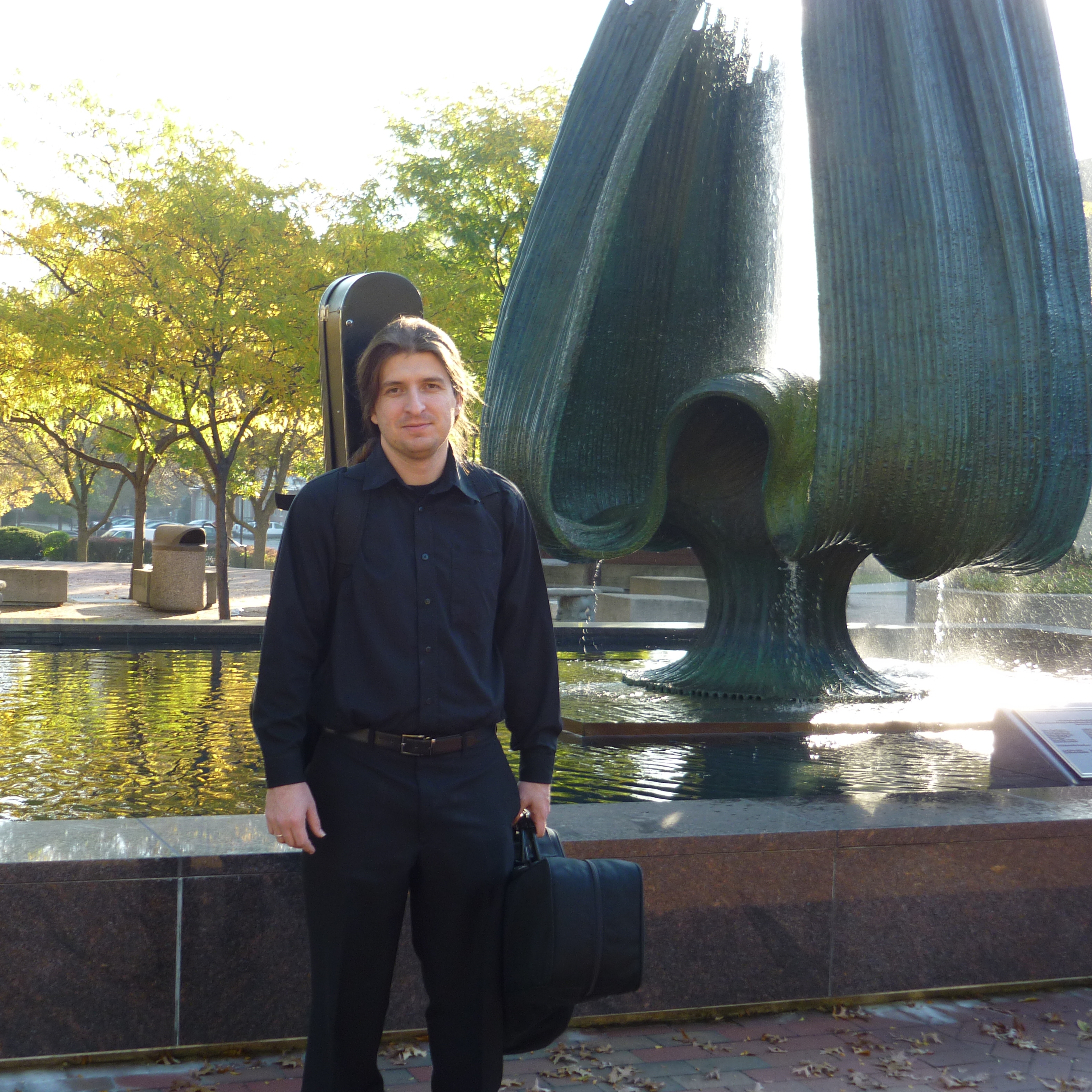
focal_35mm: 50
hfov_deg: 33.9
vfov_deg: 34.0
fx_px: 1785
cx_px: 423
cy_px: 547
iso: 80
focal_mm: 7.4
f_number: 3.1
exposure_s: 1/125
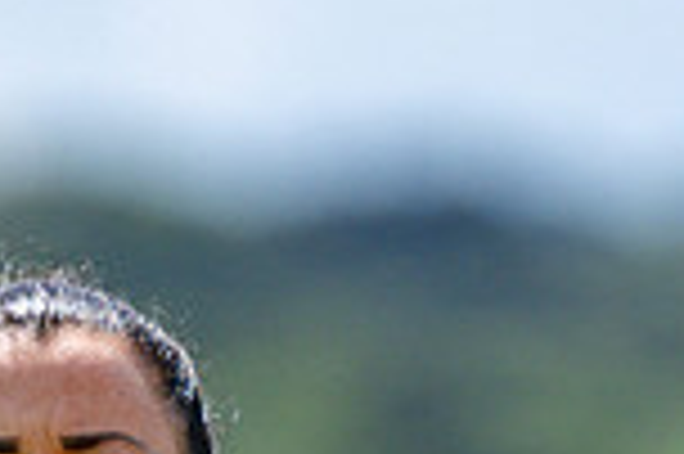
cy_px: 760
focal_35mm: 1718
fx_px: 32606
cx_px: 180
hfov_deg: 1.2
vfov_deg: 0.8
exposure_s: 1/6400
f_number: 2.8
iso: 200
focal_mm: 300
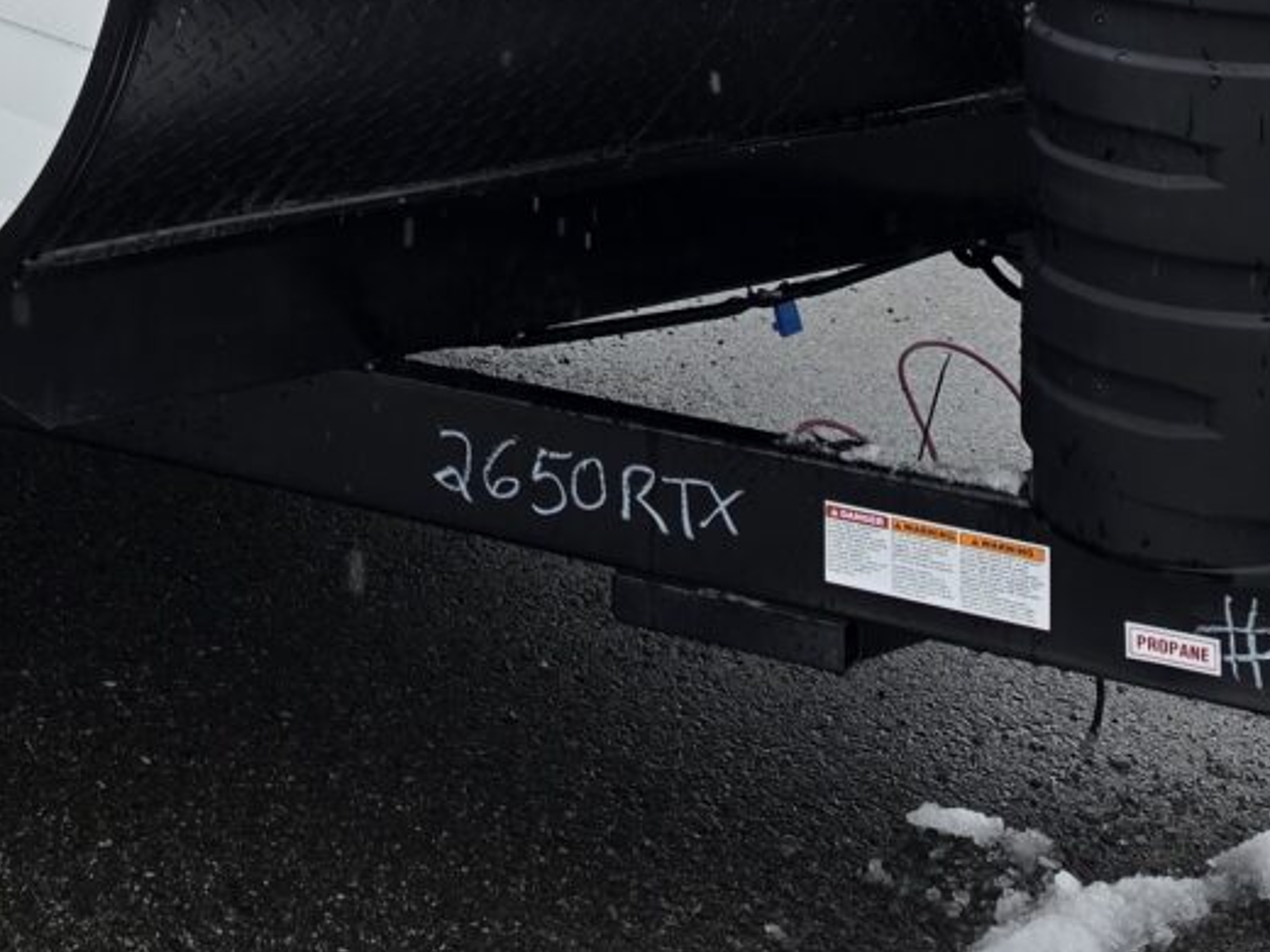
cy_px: -642
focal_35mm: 85
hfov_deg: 22.3
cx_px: 76
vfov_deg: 15.4
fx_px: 3119
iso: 20
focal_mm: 6.5
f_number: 1.4
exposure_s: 1/180
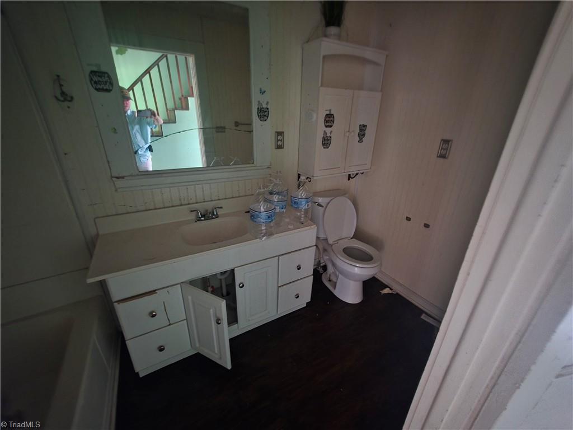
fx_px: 215
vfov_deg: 89.9
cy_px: 215
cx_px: 286
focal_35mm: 13
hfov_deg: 106.2
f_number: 1.9
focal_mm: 2.2
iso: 1600
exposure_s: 1/8
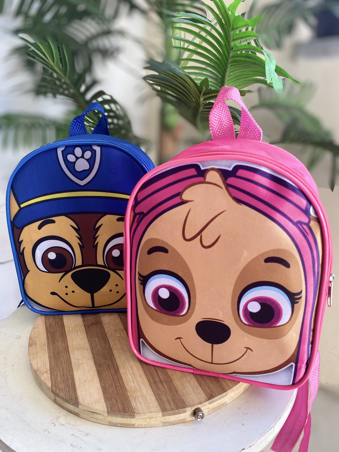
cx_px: 170
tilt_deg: -16.7
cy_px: 226
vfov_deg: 67.3
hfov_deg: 53.1
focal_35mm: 26
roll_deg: -2.6
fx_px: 339
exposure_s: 1/121
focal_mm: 4.25
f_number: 1.8
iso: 100
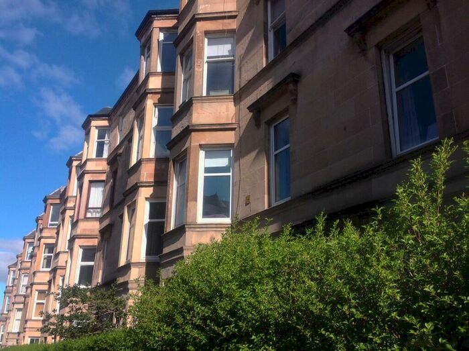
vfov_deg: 40.6
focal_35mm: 35
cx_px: 234
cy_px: 176
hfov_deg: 52.7
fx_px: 474
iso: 50
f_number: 2.4
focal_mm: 4.28
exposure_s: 1/1592
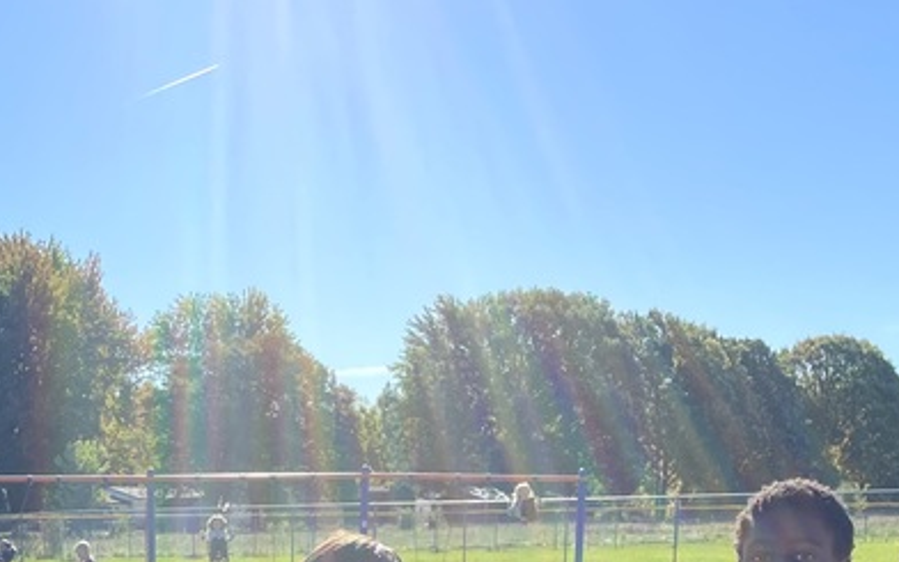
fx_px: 1764
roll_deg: +1.1
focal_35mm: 72
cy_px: 858
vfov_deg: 16.4
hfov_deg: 28.1
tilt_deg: -11.3
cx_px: 211
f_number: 1.6
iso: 32
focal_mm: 4.2
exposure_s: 1/2564
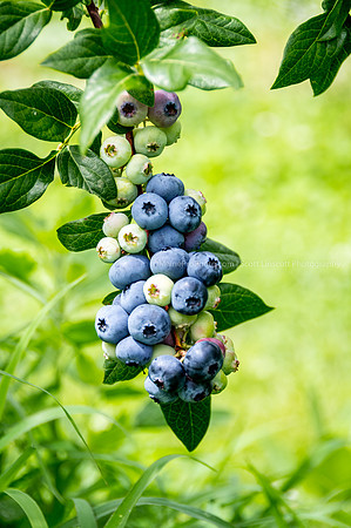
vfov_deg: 14.5
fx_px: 2081
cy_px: 264
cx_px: 176
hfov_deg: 9.6
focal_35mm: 142
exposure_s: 1/1000
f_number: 5.3
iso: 500
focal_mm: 95
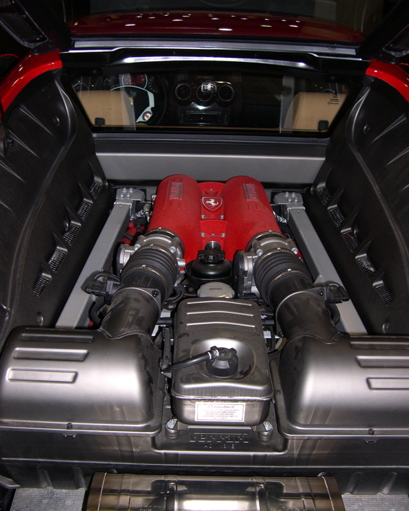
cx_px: 206
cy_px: 265
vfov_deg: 45.8
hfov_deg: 37.3
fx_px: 606
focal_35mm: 40
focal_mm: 8
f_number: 2.8
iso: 100
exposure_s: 1/60
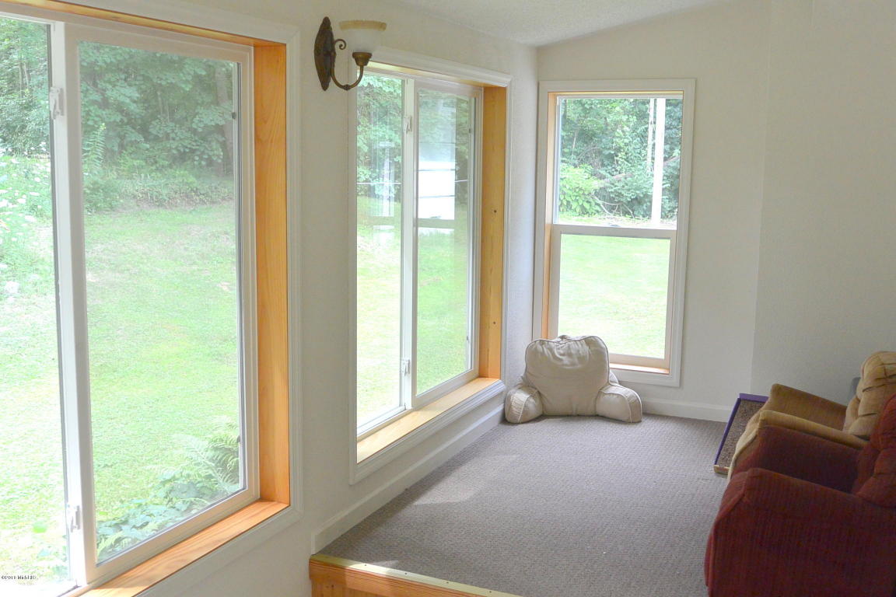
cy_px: 298
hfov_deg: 51.9
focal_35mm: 37
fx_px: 921
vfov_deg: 35.9
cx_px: 448
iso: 400
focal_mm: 14
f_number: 4
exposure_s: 1/80
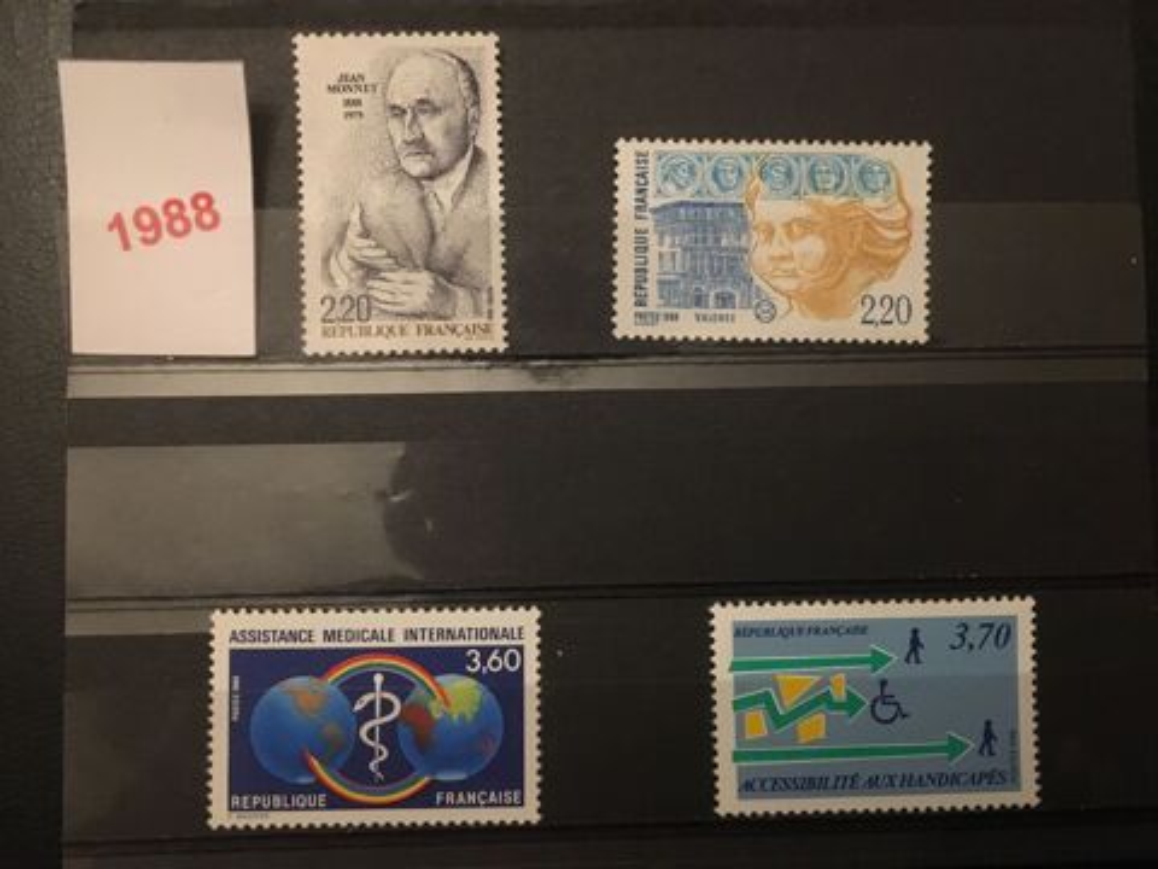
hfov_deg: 61.7
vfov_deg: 48.2
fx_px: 970
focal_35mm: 29
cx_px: 579
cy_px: 434
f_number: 2.2
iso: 400
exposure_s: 1/17
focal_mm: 4.15
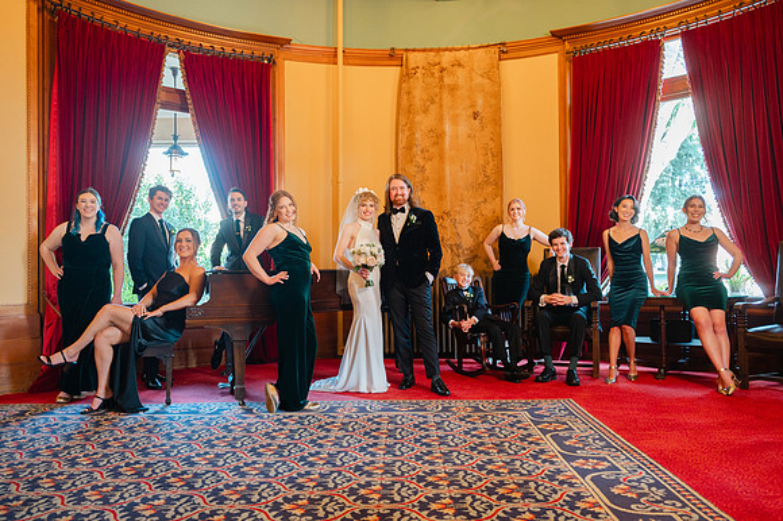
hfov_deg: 63.9
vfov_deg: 45.1
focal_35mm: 29
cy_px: 269
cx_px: 392
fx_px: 628
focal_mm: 28
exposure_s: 1/60
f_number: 4
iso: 1000
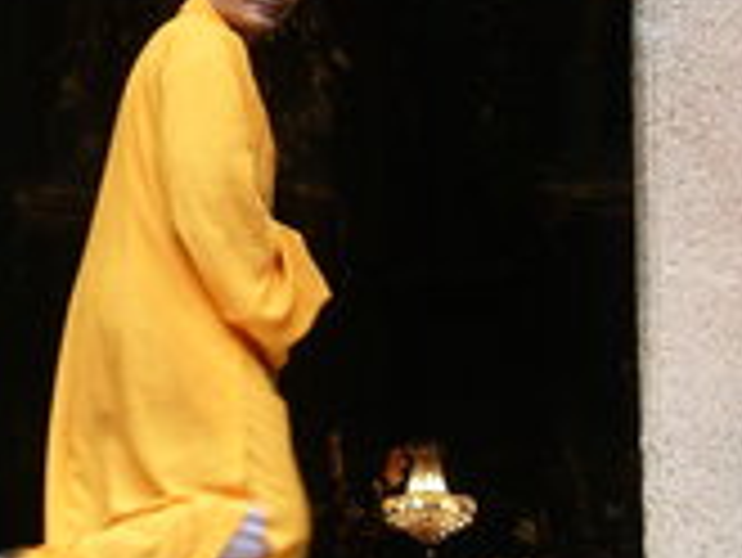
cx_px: -65
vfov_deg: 8.7
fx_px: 3647
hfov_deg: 11.5
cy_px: 194
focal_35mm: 170
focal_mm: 14.9
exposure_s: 1/60
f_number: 3.5
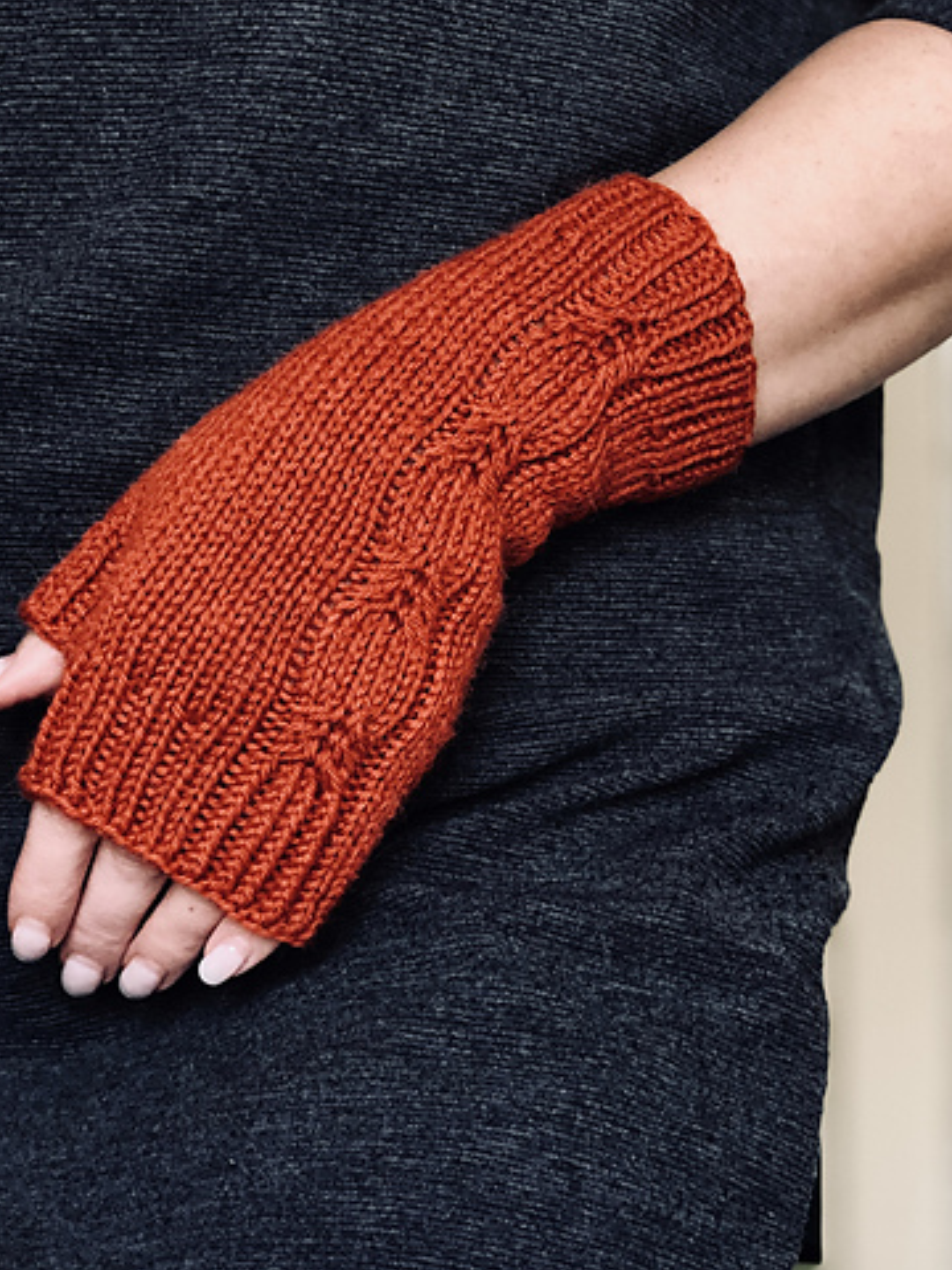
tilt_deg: +4.2
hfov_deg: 19.3
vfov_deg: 25.7
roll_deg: +0.0
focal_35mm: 76
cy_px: 609
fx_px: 2787
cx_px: 619
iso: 250
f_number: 2.8
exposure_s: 1/30
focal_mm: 6.6
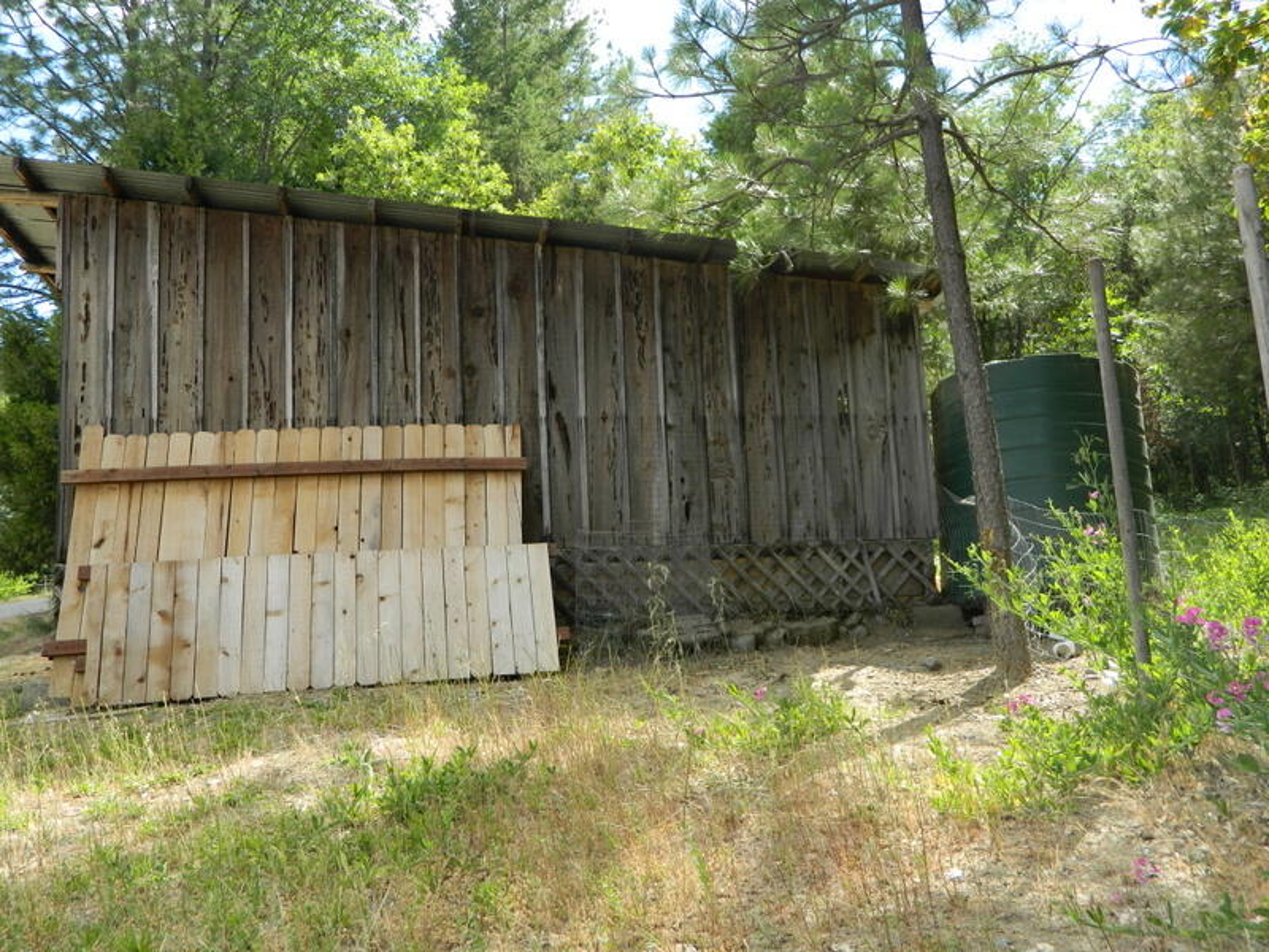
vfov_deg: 45.4
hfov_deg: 58.4
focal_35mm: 31
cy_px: 476
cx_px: 634
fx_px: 1136
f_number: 3.2
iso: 80
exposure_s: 1/250
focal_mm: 5.6
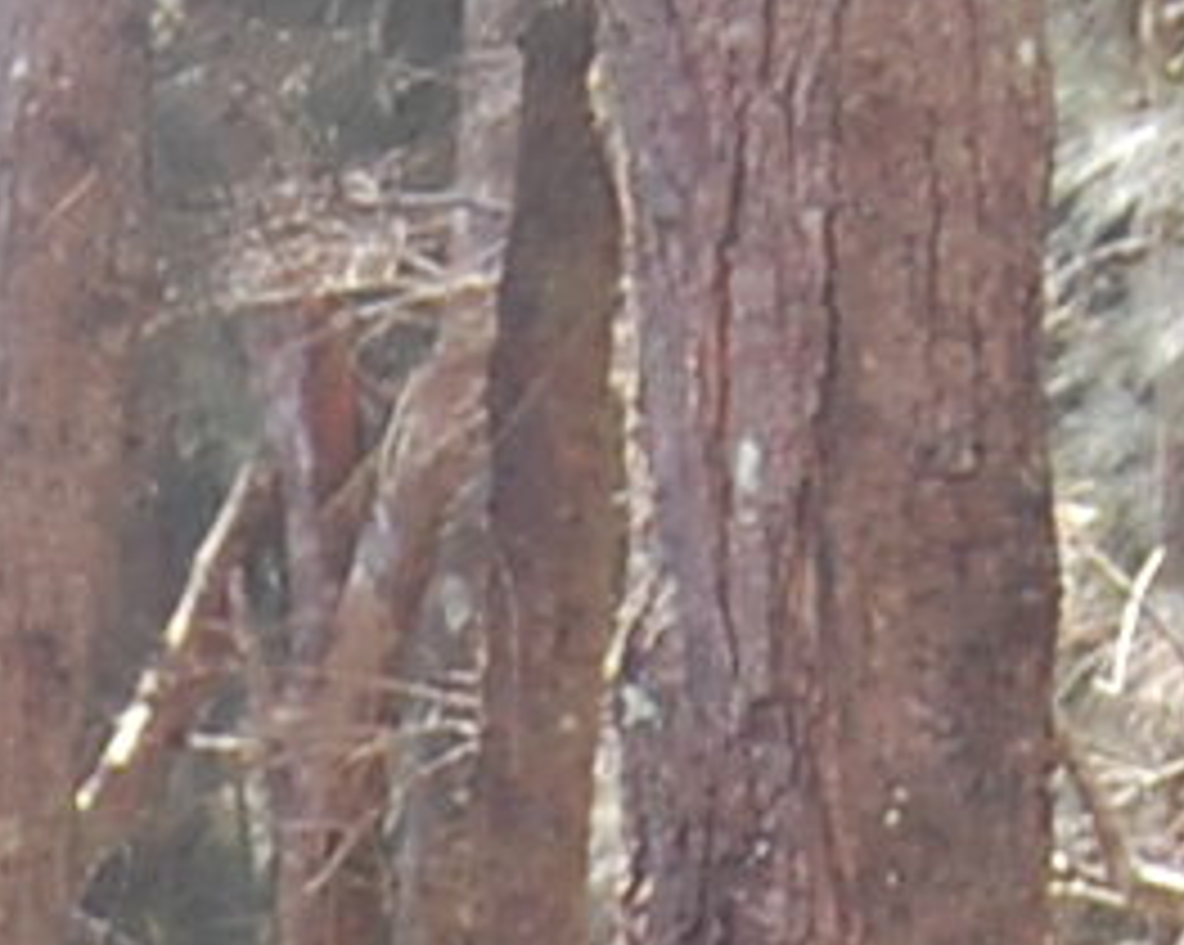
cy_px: 2412
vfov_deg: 6.1
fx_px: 8439
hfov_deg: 7.9
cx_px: -311
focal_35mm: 241
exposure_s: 1/60
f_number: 3.8
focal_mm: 20
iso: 900
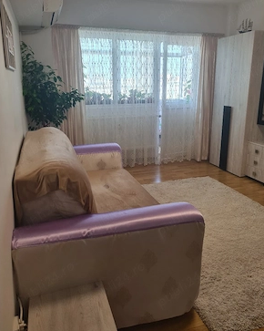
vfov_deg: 62.2
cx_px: 134
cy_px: 153
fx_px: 274
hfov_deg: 51.5
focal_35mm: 28
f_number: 1.8
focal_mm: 5.4
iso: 80
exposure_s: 1/100
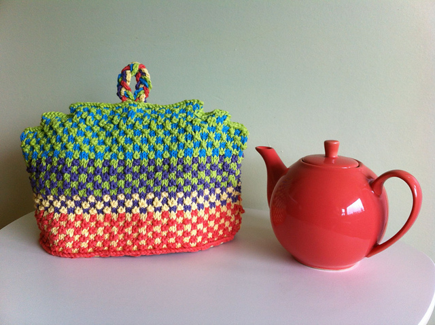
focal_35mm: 35
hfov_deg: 52.7
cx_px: 218
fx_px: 439
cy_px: 162
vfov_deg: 40.6
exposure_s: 1/40
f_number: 2.8
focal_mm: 3.85
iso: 80
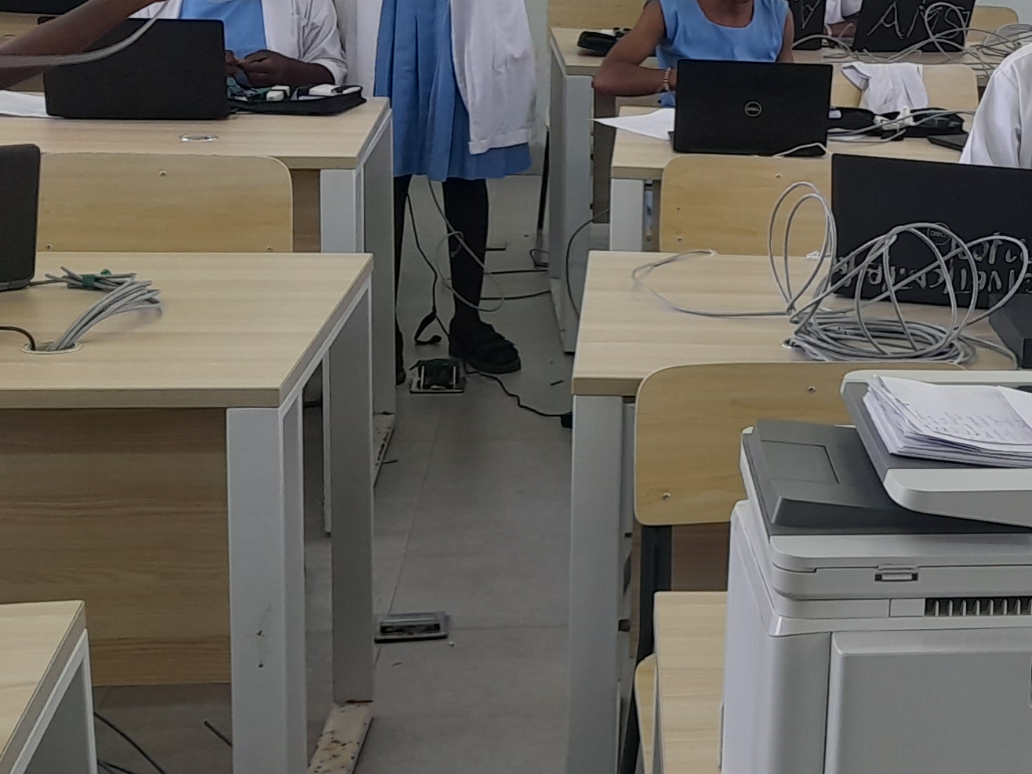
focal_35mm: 76
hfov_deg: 23.5
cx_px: 1230
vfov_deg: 19.3
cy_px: 249
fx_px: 2266
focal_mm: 4.6
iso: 50
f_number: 2
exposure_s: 1/50
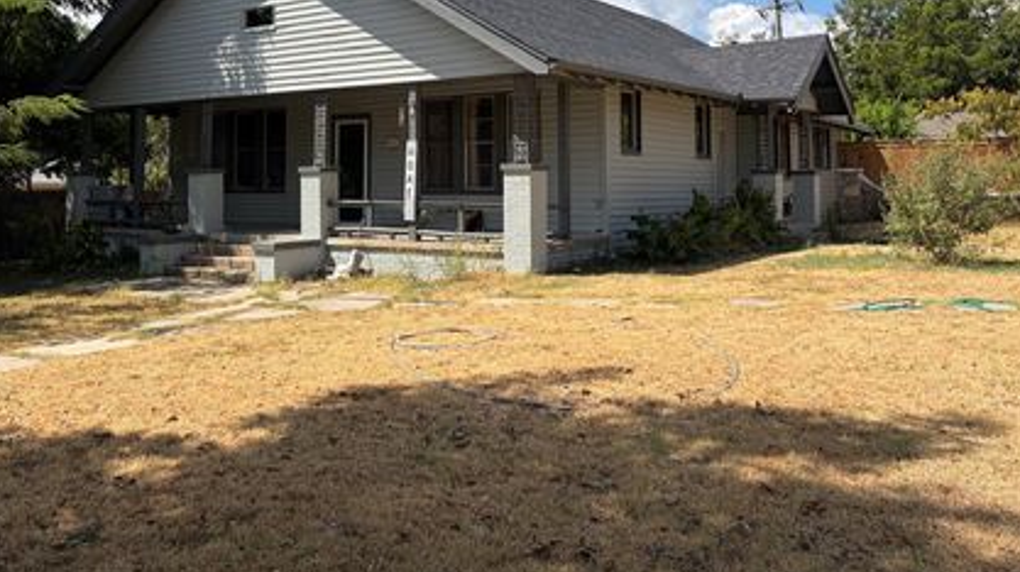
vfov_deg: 33.9
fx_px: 919
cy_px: 143
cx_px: 440
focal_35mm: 34
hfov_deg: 57.8
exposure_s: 1/3623
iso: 50
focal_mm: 5.96
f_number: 1.6
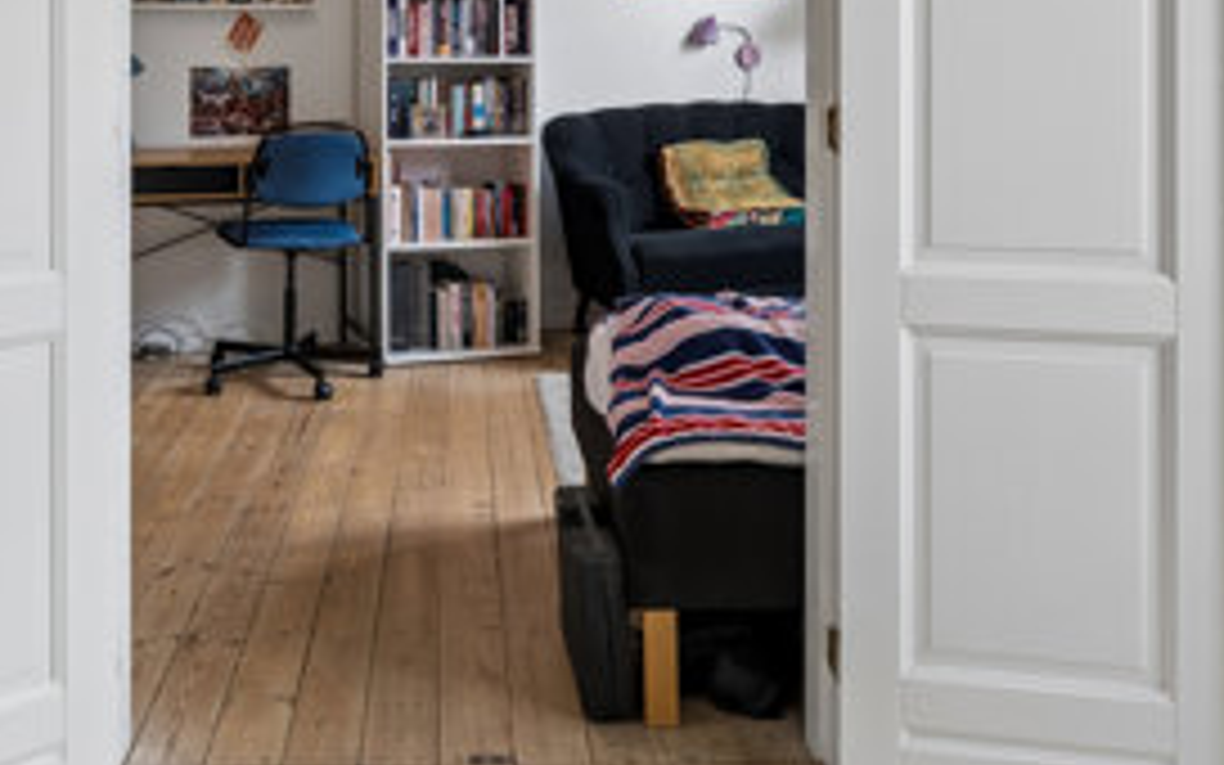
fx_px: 1501
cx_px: 464
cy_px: 29
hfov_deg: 44.0
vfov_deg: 27.2
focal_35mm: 45
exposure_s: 1/20
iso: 125
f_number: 8
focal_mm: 15
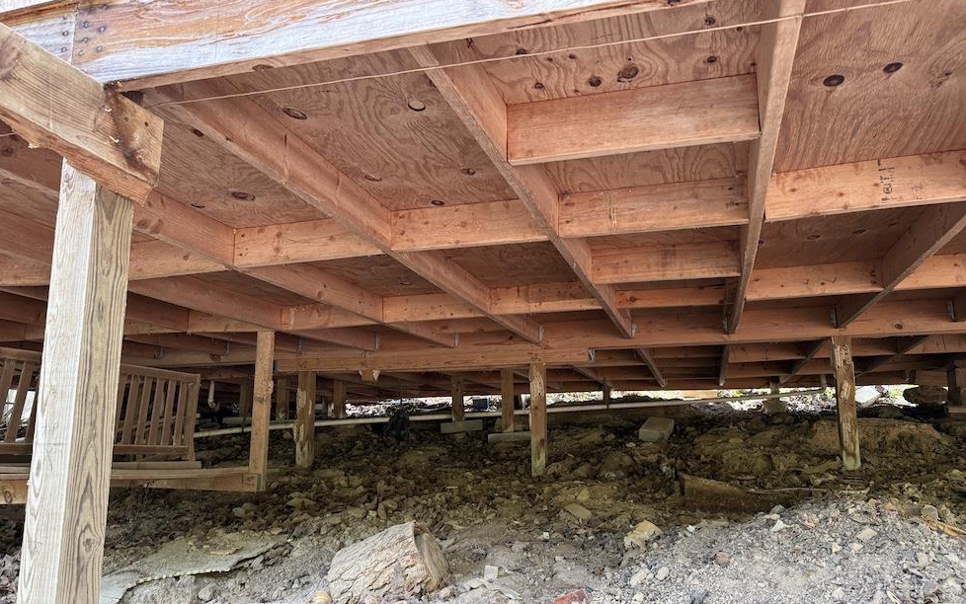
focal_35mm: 26
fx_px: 685
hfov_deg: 70.4
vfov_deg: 47.5
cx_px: 489
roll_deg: +0.5
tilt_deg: +12.6
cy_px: 336
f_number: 1.78
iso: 200
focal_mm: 6.76
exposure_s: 1/117
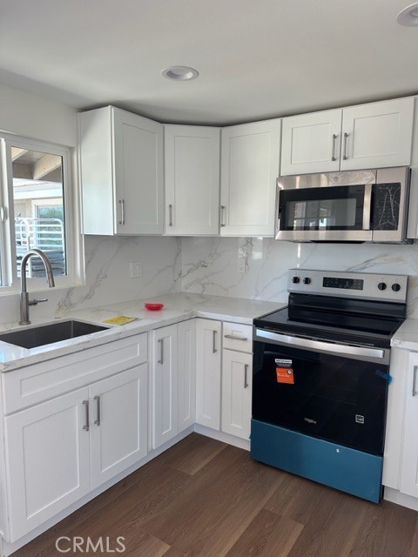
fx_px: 386
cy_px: 278
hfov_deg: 56.8
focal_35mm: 24
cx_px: 209
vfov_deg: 71.6
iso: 125
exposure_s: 1/121
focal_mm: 6.86
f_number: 1.78
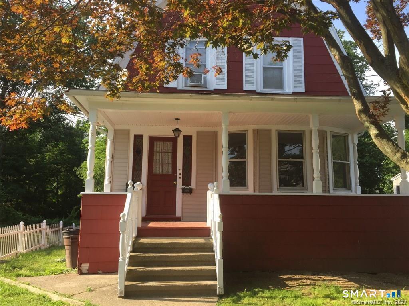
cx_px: 204
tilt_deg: +7.9
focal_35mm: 29
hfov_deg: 61.7
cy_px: 153
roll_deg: -1.6
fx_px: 343
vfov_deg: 48.2
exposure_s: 1/501
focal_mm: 4.15
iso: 32
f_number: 2.2
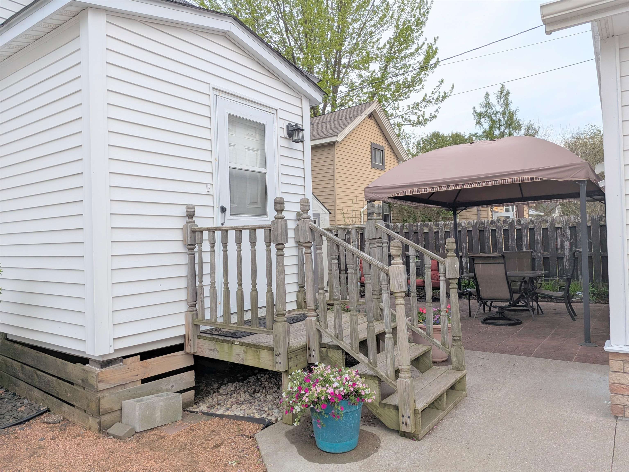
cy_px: 236
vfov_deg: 56.8
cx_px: 314
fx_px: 436
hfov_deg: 71.6
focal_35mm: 24
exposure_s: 1/149
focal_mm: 4.53
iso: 27
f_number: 1.7
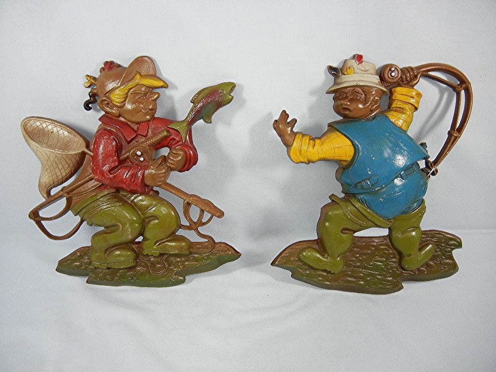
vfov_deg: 46.8
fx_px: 430
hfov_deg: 60.0
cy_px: 186
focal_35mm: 30
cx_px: 248
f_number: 3.5
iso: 230
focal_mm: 5.4
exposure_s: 1/42.3
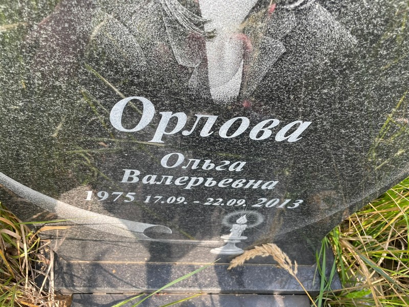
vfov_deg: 53.1
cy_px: 154
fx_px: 307
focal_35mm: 26
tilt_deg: -54.3
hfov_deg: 67.3
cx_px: 204
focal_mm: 4.2
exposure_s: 1/155
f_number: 1.6
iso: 32
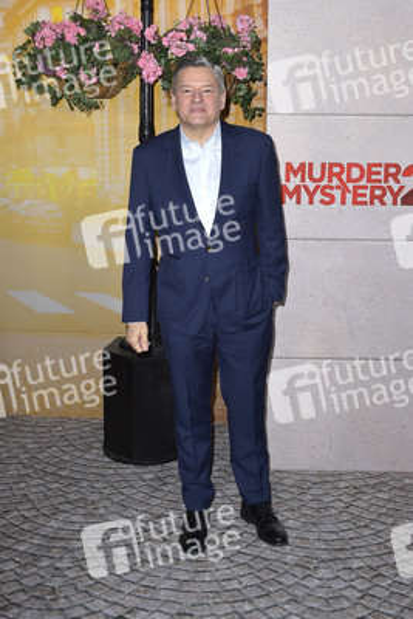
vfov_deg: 54.4
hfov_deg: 37.9
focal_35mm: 35
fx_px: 602
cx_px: 206
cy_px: 310
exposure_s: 1/250
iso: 320
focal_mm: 35
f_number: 6.3
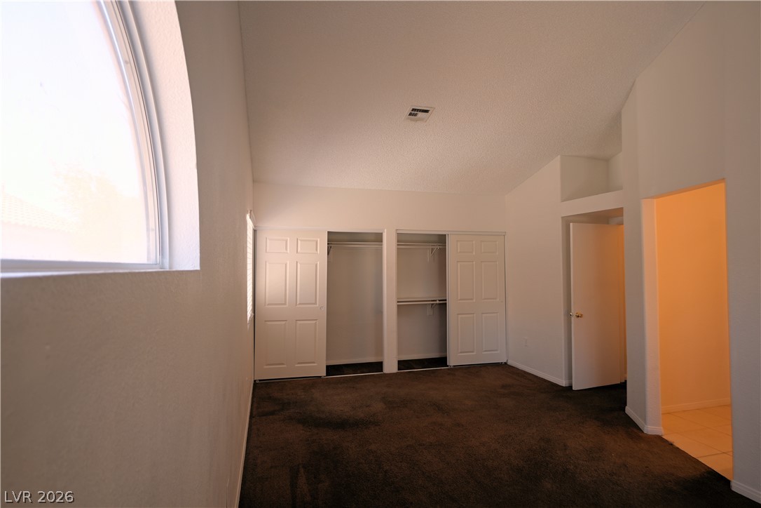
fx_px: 412
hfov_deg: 85.4
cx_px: 380
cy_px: 254
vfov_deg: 63.2
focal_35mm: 20
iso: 100
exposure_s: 1/30
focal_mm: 13
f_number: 3.8
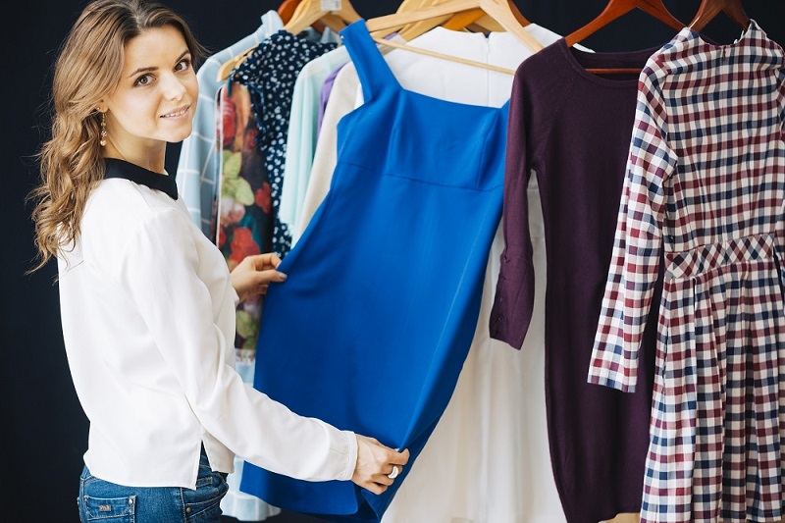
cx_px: 392
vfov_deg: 13.0
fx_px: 2289
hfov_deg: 19.5
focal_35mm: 105
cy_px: 262
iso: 400
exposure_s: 1/80
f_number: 2.8
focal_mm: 105
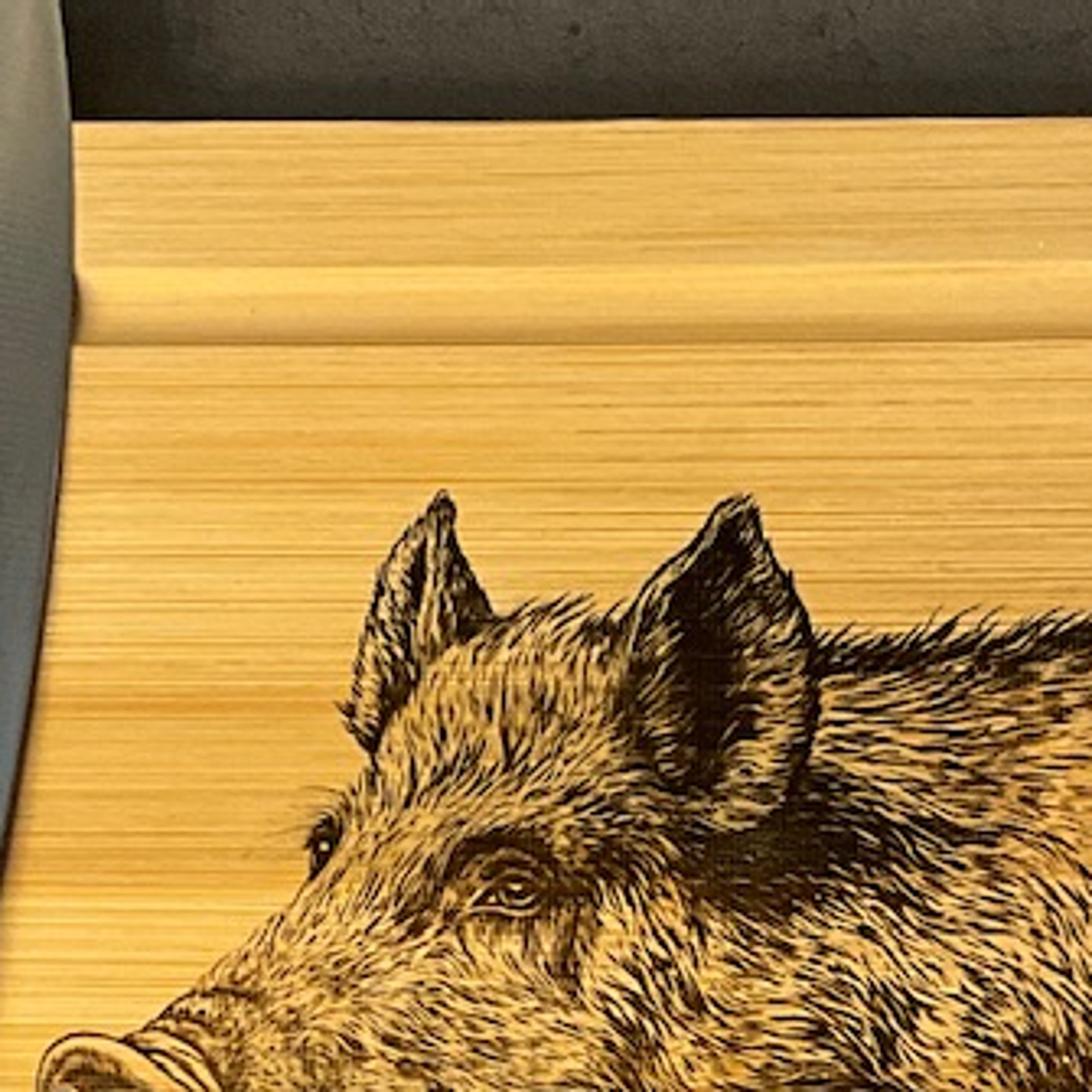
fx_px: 3498
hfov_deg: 17.7
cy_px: 1177
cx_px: 724
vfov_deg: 17.2
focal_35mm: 98
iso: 64
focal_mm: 3
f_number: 1.8
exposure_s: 1/65
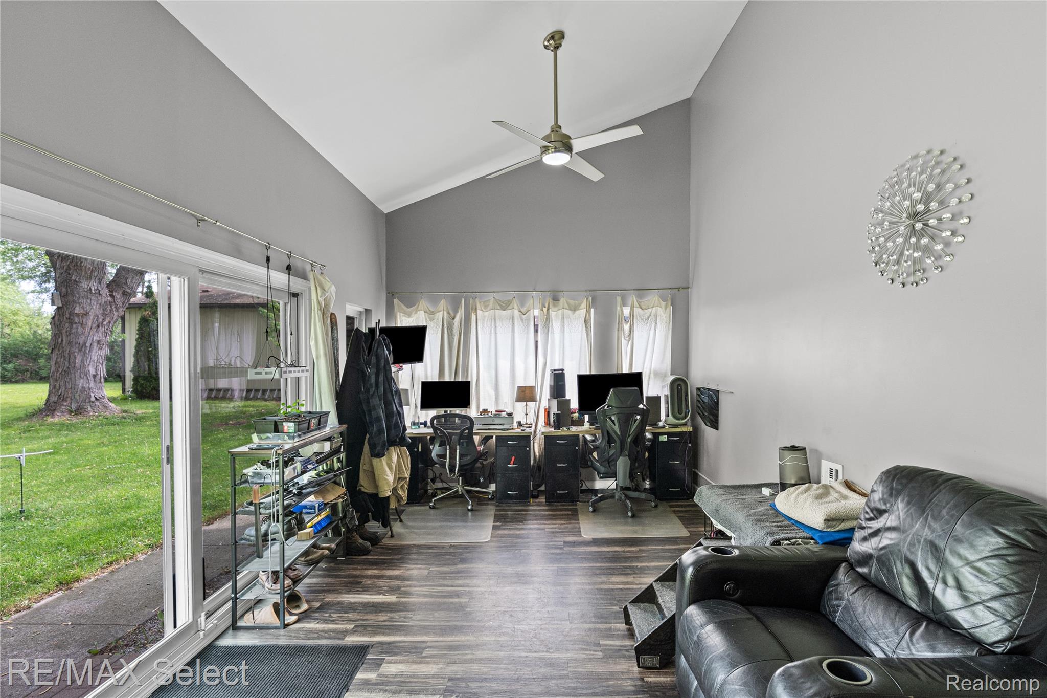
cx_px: 524
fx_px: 465
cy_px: 349
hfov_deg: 96.8
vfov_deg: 73.7
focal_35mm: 16
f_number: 5.6
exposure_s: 1/30
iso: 3200
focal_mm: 16
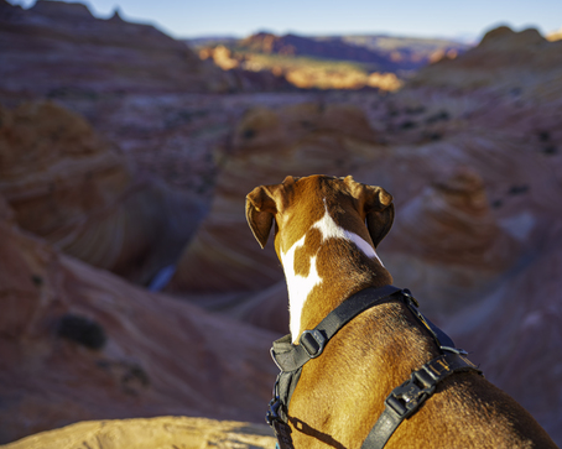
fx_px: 743
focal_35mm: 45
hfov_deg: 41.2
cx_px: 338
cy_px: 228
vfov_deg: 33.6
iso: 100
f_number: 2.8
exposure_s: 1/500
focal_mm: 38.6
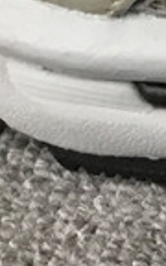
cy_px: -326
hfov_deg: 5.2
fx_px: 1491
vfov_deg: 9.3
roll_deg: -1.6
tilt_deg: -28.8
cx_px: 797
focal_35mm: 206
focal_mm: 3.3
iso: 25
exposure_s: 1/33
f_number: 2.4
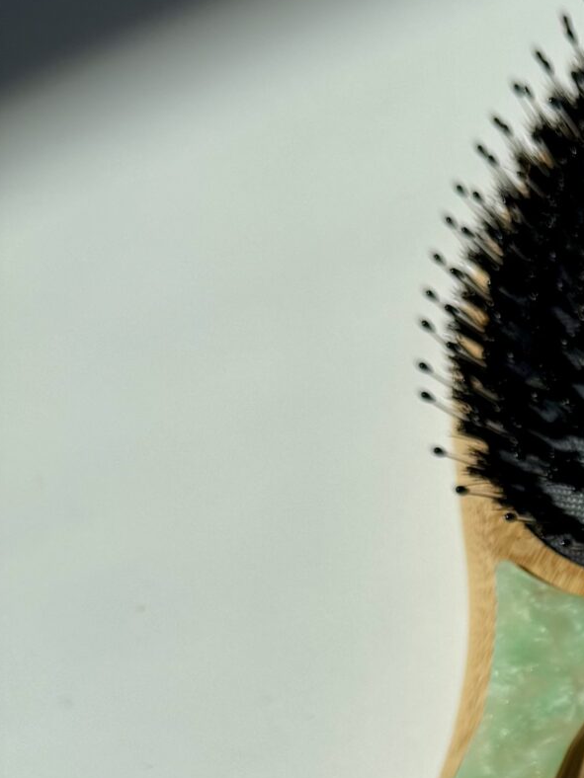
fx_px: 1755
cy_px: 792
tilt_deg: -66.5
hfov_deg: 16.7
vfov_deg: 23.9
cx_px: 942
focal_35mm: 78
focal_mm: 6.76
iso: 80
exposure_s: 1/2959
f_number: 1.78
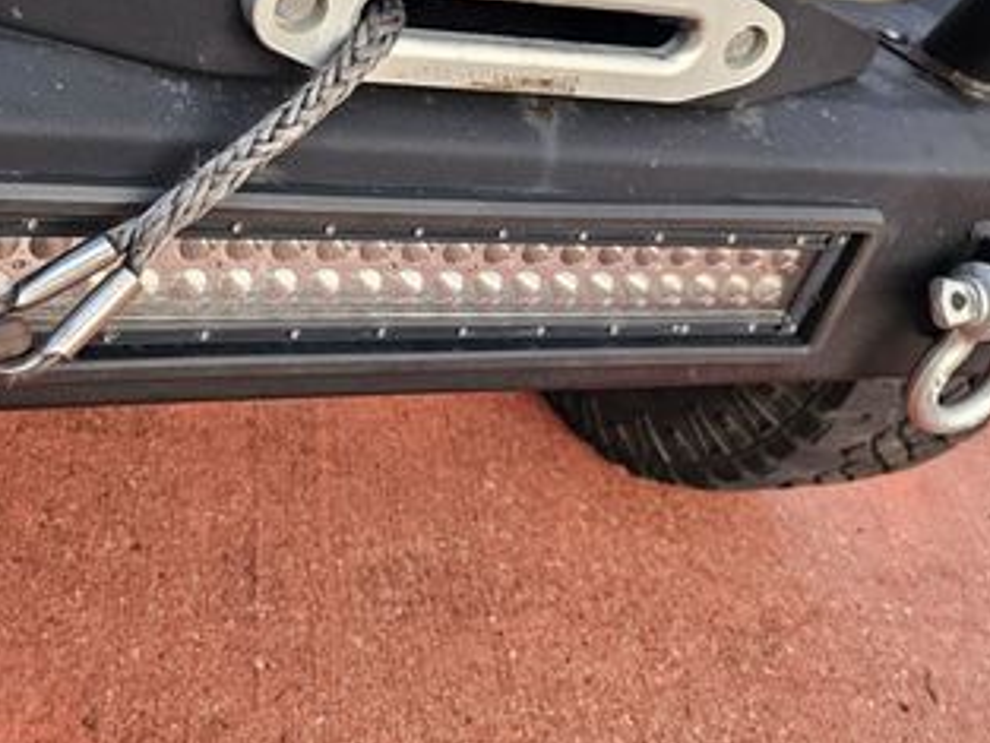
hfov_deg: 39.4
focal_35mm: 47
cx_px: 250
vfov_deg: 29.5
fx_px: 1345
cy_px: 66
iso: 160
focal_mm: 6.3
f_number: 1.7
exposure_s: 1/120
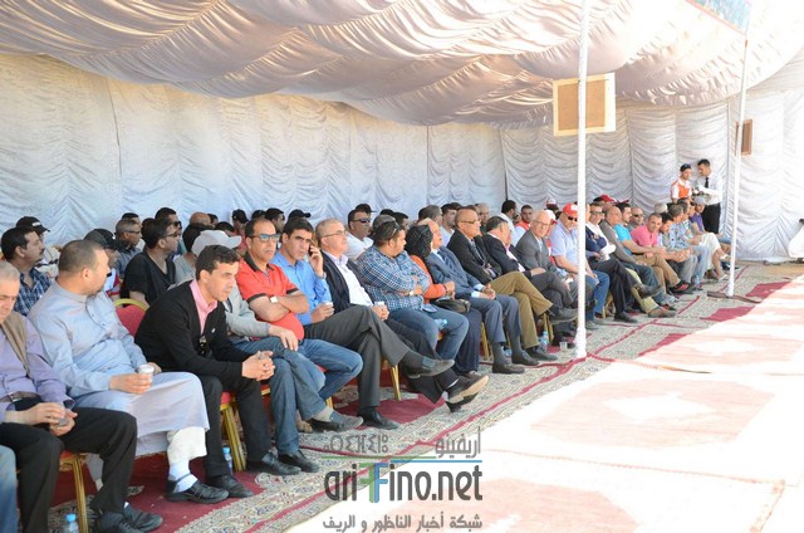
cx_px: 402
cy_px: 266
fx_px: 1003
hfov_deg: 43.7
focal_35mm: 45
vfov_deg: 29.7
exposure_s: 1/125
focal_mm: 30
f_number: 5
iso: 200
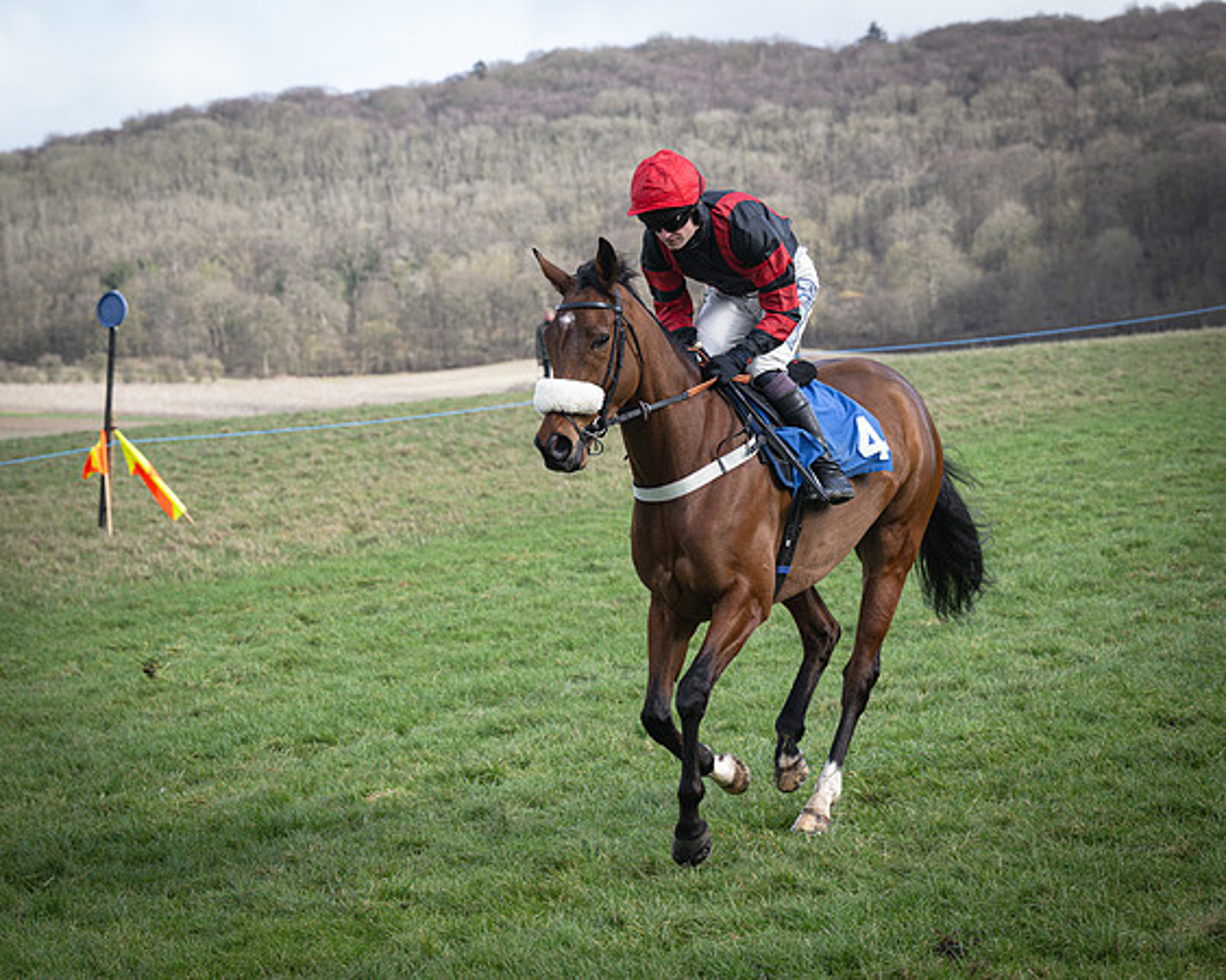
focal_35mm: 110
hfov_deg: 17.5
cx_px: 599
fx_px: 3977
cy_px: 425
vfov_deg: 14.0
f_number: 5
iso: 400
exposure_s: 1/640
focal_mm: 82
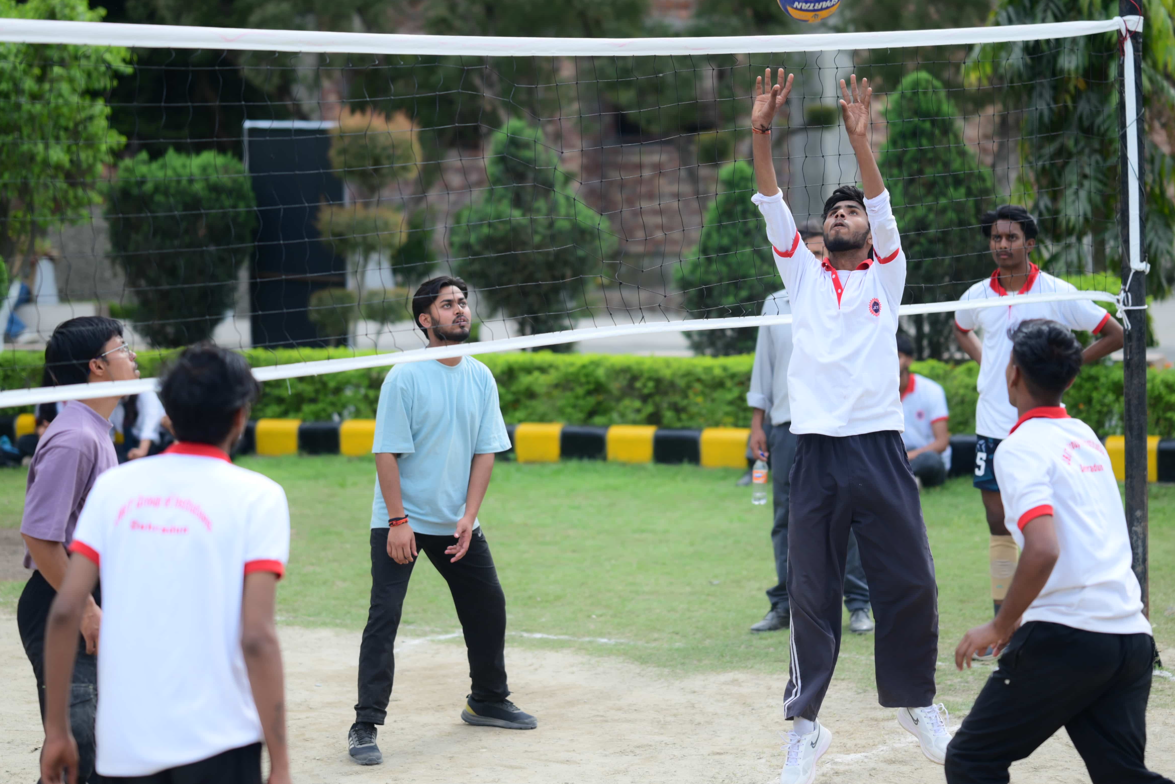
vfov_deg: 12.5
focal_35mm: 110
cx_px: 626
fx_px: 3591
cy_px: 328
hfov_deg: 18.6
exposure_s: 1/1250
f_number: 2
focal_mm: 85
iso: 100
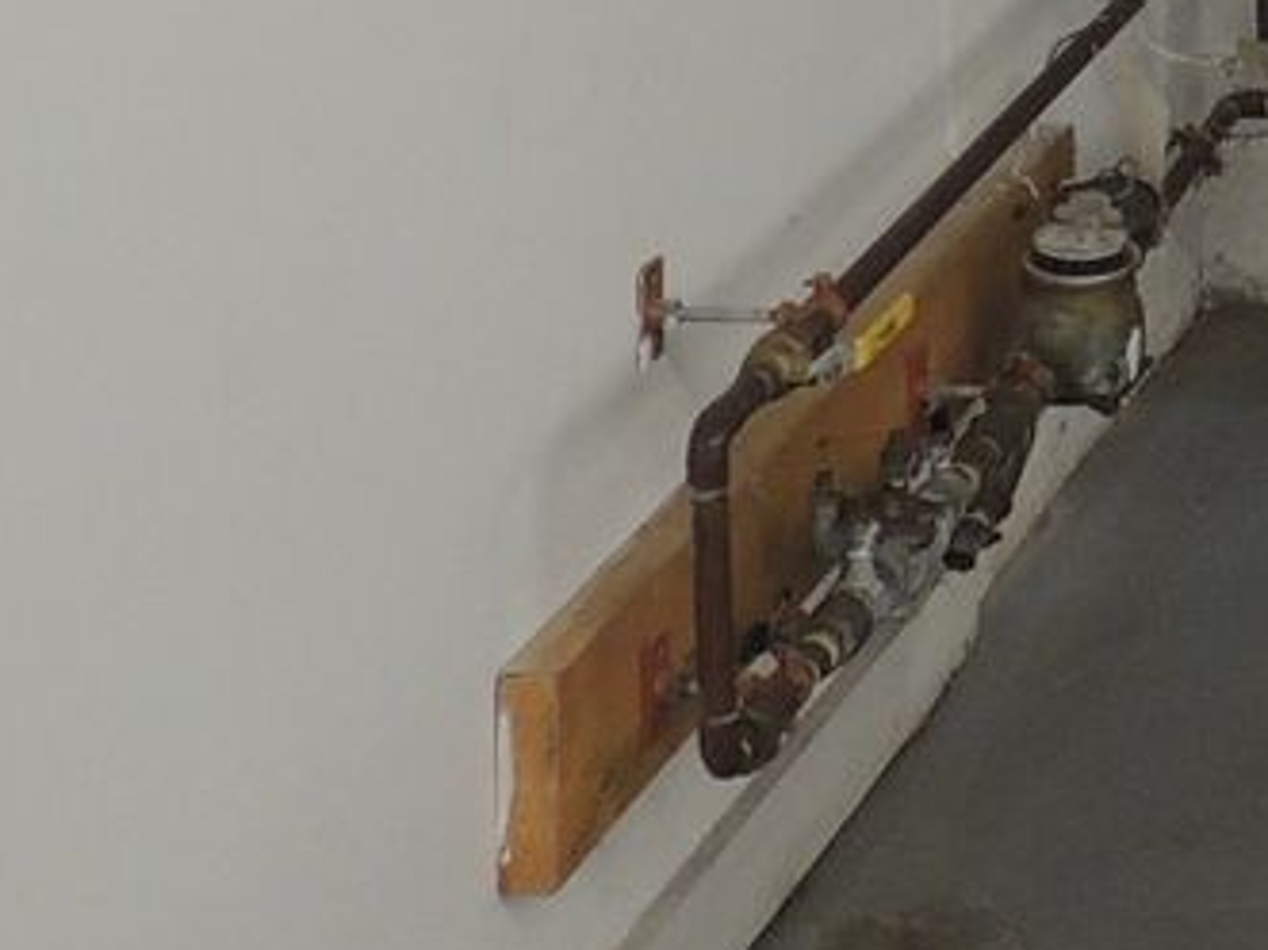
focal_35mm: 116
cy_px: -1019
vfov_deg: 11.4
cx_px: 2406
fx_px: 4248
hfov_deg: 14.5
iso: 250
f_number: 3.7
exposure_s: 1/30
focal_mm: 4.3
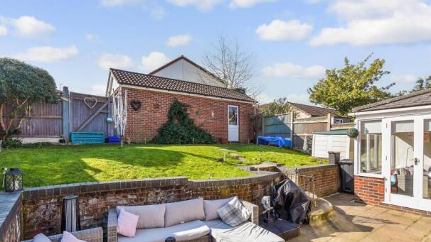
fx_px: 194
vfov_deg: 63.3
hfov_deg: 95.9
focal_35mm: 17
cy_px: 146
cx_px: 221
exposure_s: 1/500
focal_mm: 10
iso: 320
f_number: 8
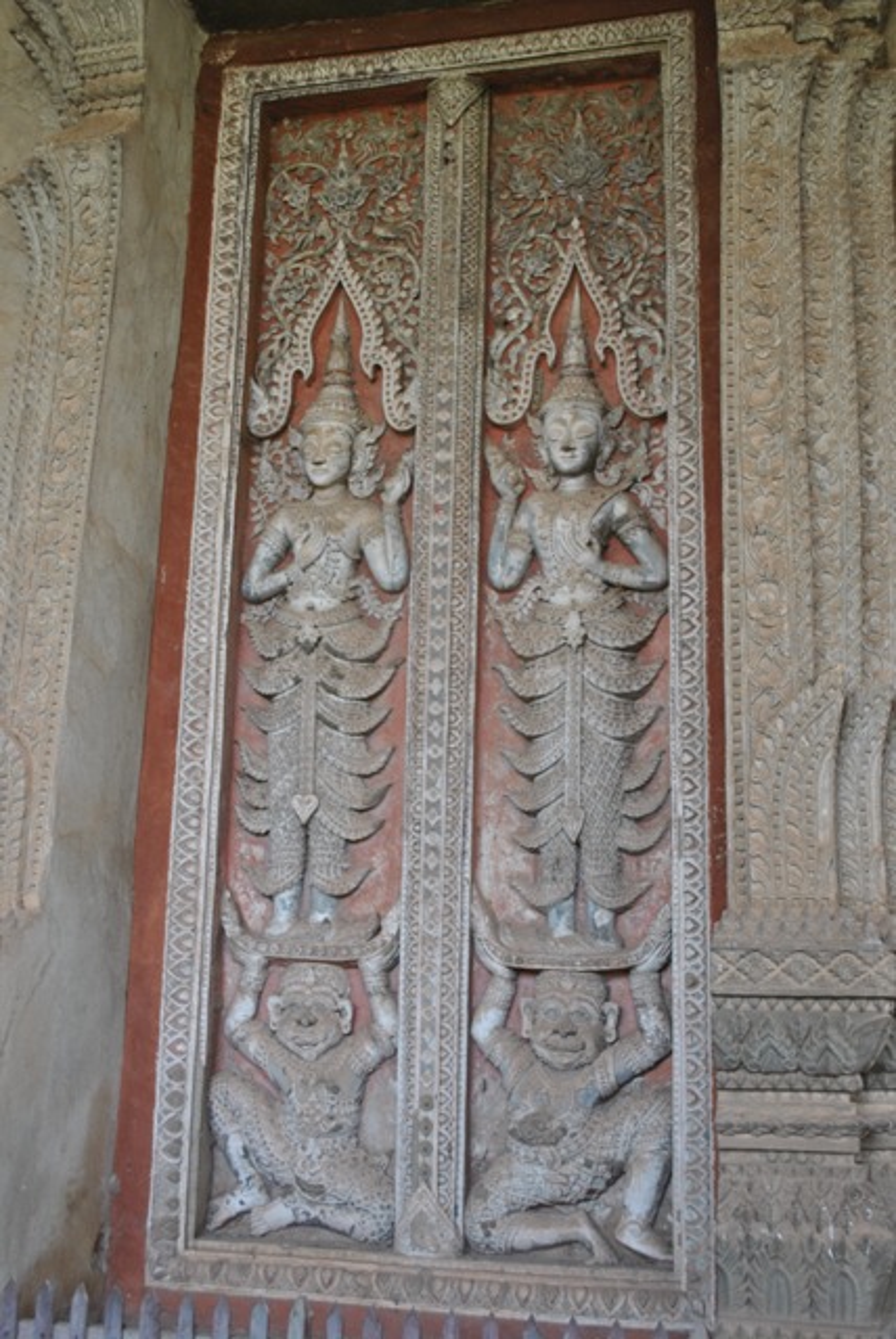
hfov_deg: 30.9
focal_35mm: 44
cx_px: 448
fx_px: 1620
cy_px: 670
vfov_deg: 44.9
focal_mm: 29
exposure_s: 1/50
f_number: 4.5
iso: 200
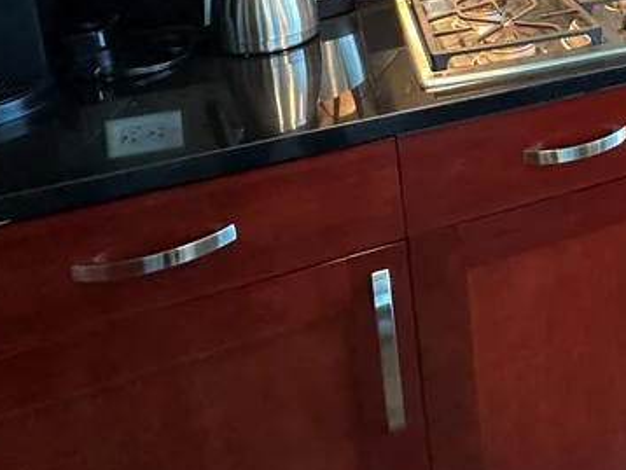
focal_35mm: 40
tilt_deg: -9.1
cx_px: 675
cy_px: -94
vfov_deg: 30.5
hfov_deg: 39.1
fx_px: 724
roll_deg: +1.9
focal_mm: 2.22
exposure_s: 1/59
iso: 320
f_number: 2.2
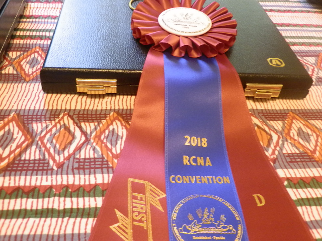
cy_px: 120
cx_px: 161
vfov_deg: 41.8
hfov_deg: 54.0
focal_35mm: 34
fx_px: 316
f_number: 3.5
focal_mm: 6.17
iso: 400
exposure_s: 1/8
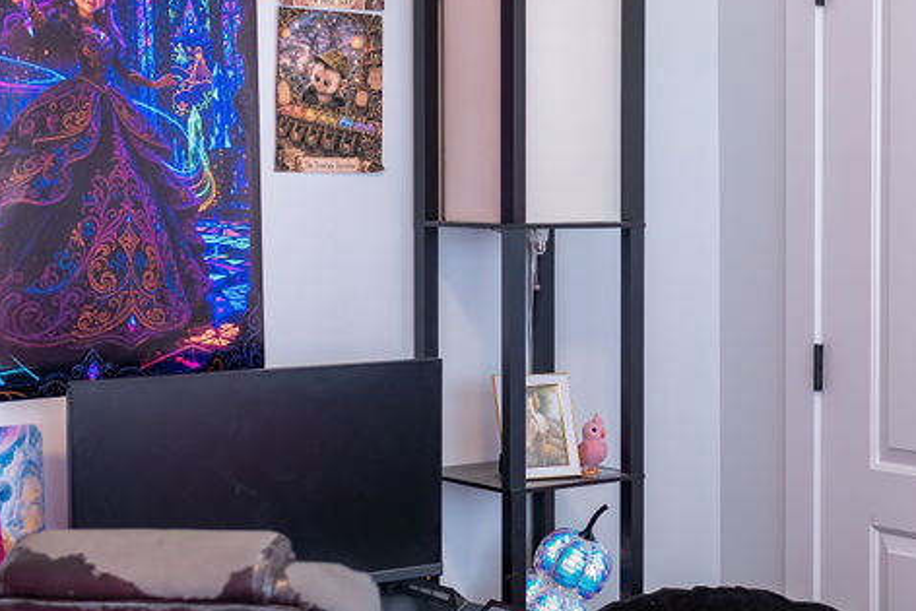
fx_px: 1934
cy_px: 296
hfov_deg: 26.4
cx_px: 664
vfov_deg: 18.0
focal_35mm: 76
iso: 640
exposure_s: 1/200
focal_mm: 35
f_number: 2.5
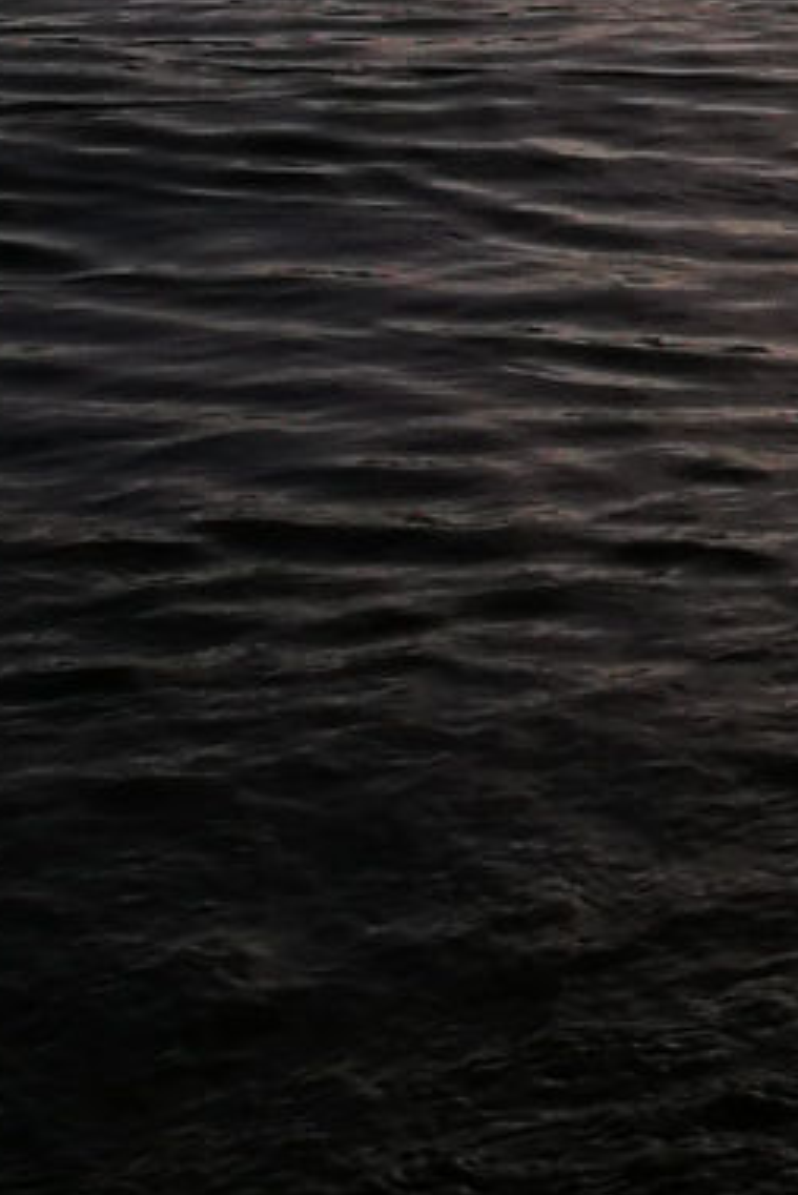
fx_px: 4883
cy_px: -441
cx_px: 2577
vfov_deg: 13.4
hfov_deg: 7.8
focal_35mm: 147
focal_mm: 4.5
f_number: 2.2
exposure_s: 1/4566
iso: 50
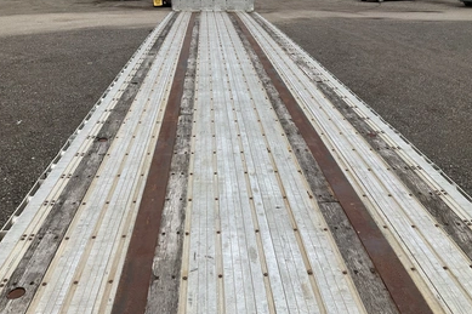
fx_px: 406
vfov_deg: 42.3
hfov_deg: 60.3
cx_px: 234
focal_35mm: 31
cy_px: 144
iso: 25
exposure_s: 1/2227
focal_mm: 3
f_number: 1.8
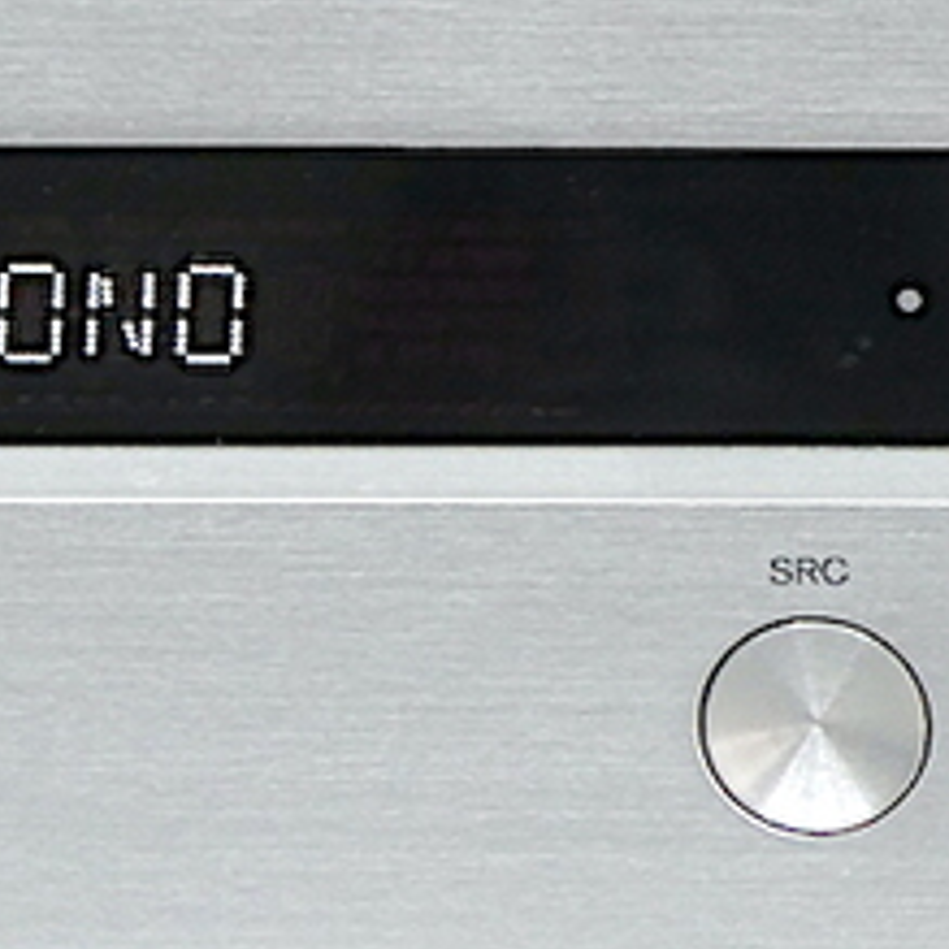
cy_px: 221
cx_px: 1647
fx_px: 22270
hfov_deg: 2.4
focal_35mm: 718
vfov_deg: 2.4
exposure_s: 1/8
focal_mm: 33.2
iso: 200
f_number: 5.6
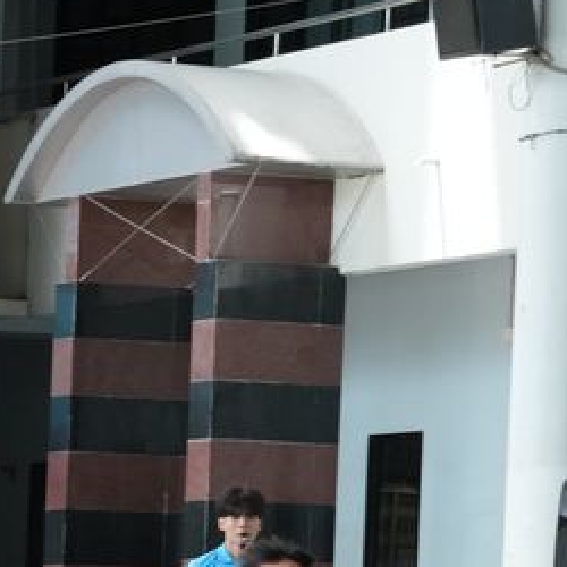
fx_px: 5017
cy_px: 652
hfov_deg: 6.4
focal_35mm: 271
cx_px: -238
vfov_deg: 6.4
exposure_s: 1/500
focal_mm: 53
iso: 1250
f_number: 5.6
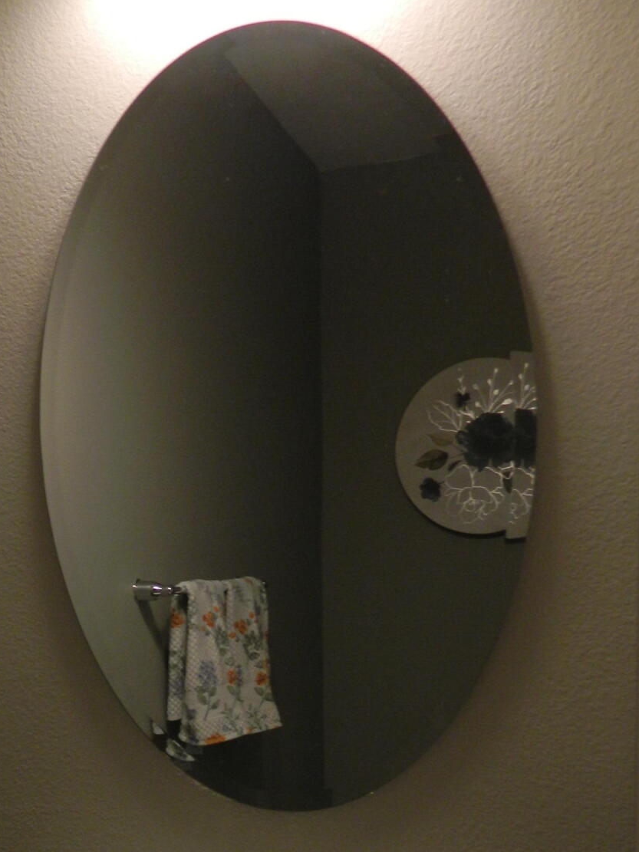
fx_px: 1108
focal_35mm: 45
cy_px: 692
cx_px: 197
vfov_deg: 40.2
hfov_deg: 31.8
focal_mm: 4.5
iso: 125
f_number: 3.1
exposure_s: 1/30
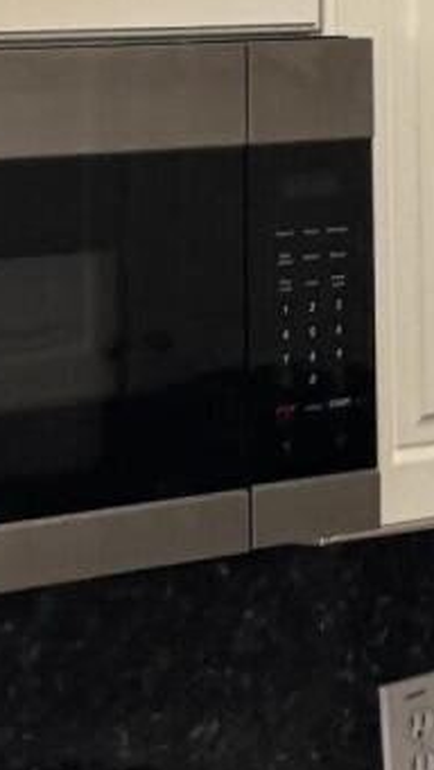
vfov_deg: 12.1
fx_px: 3394
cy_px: -537
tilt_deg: +13.6
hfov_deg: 6.8
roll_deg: +0.4
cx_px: 1157
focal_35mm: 166
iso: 125
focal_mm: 5.96
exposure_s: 1/60
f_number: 1.6
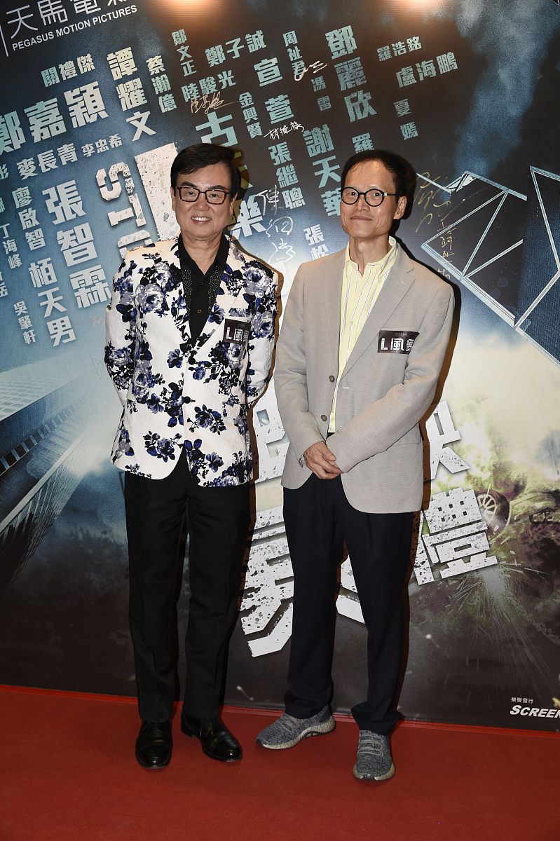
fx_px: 887
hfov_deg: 35.0
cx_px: 280
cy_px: 420
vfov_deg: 50.7
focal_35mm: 38
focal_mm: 38
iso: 1600
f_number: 5
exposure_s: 1/200
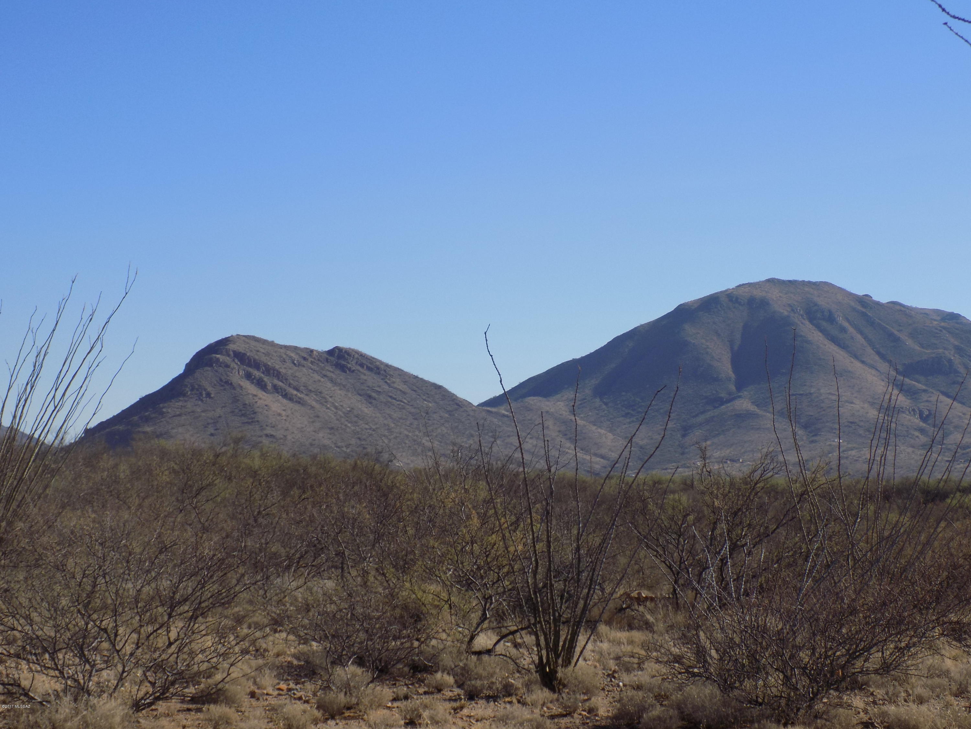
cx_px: 486
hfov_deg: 27.8
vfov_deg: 21.0
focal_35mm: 70
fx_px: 1964
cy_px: 364
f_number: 4.2
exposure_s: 1/800
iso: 80
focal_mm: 12.5
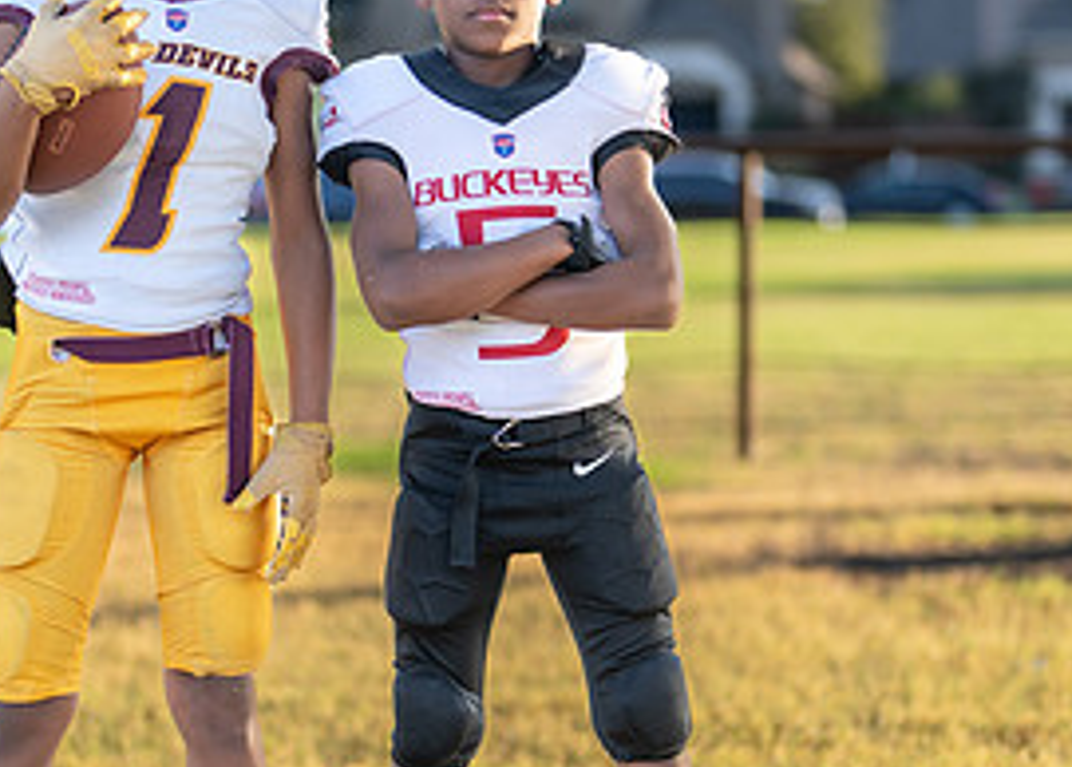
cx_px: 464
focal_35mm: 126
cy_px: 391
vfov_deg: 11.4
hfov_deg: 15.9
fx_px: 3839
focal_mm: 50
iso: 100
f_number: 1.2
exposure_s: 1/1000
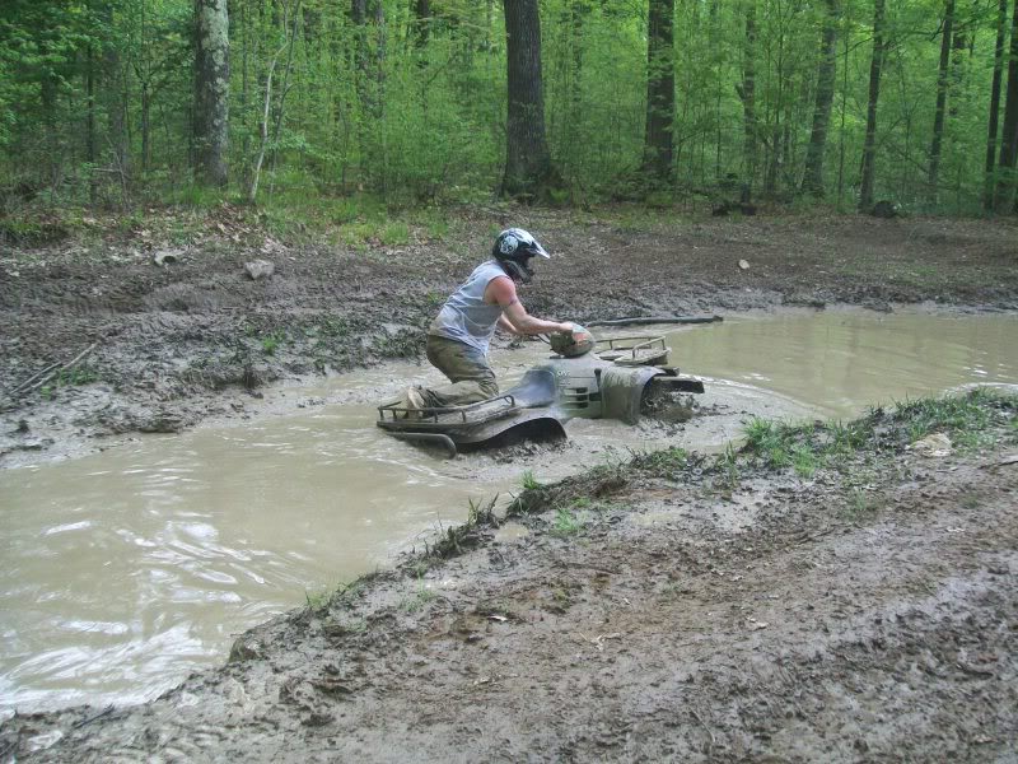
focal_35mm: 36
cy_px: 382
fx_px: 1059
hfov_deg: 51.4
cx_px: 509
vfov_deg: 39.7
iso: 103
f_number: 2.7
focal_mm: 6
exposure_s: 1/125
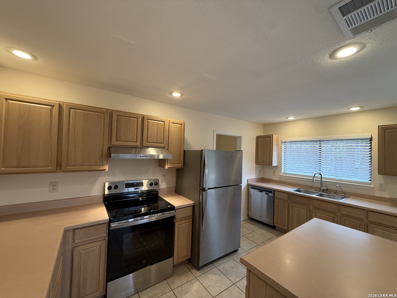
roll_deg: -1.8
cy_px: 149
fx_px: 161
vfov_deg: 85.7
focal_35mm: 14
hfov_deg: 102.1
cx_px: 198
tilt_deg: +1.2
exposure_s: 1/120
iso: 160
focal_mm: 2.22
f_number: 2.2
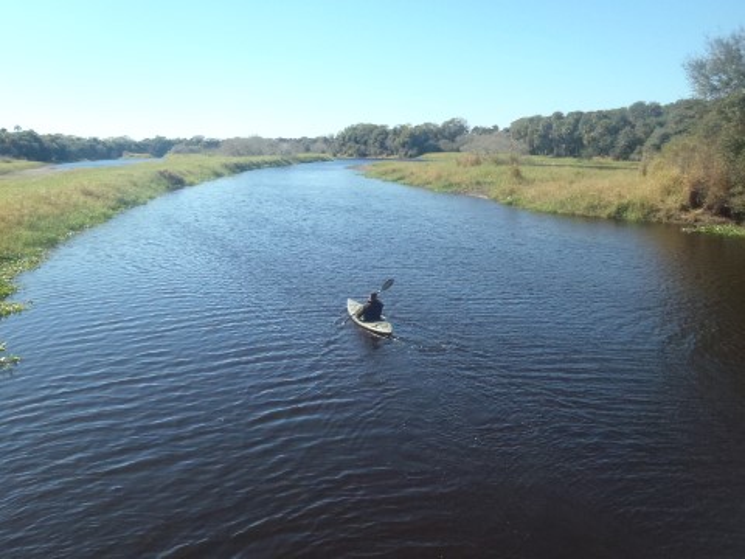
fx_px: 603
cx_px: 372
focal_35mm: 28
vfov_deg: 49.7
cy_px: 280
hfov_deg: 63.4
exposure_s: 1/800
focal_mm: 5
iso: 400
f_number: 5
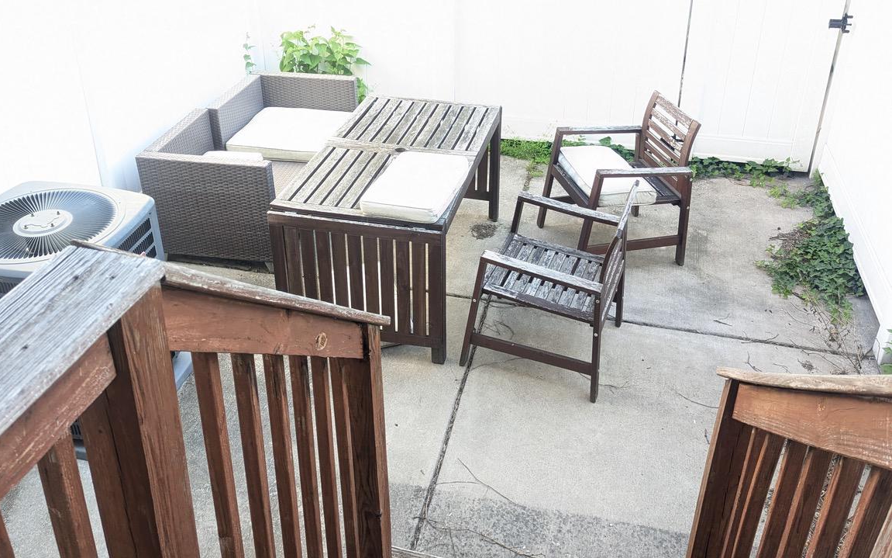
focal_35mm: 34
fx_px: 826
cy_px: 199
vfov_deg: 37.0
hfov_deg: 56.7
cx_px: 445
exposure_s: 1/120
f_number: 1.85
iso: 221
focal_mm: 6.81
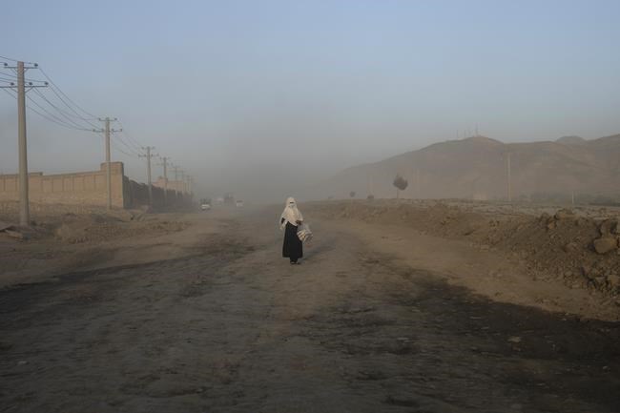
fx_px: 895
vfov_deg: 26.0
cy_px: 206
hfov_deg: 38.2
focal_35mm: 52
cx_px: 310
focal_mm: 35
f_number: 2.5
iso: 125
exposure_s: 1/1600
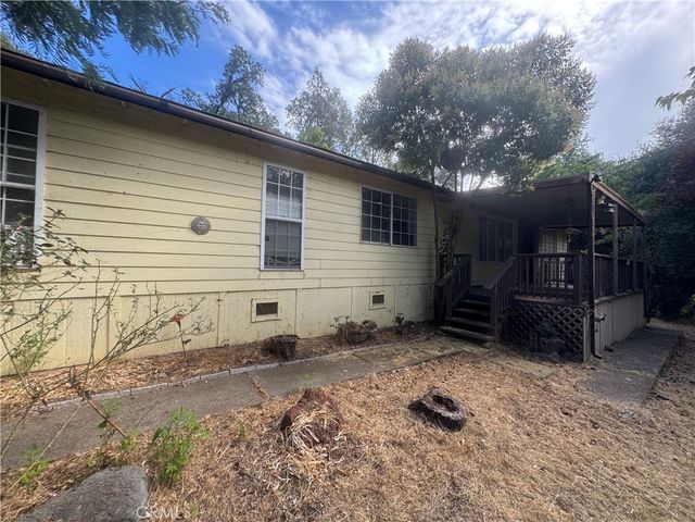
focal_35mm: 14
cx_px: 348
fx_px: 281
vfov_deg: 85.7
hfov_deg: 102.1
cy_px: 261
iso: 40
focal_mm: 2.22
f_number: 2.2
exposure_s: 1/212
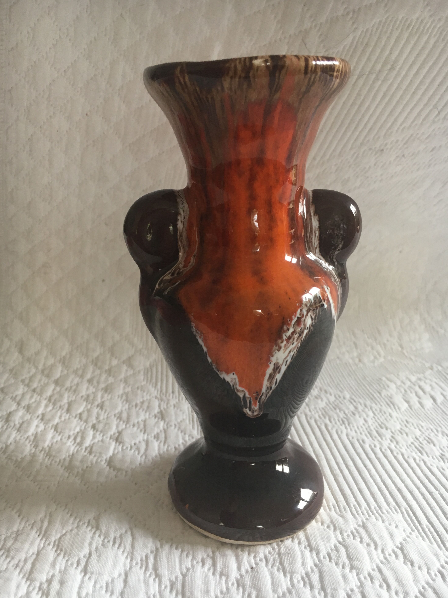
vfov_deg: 60.0
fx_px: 518
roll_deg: +0.0
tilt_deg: -15.2
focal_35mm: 30
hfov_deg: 46.8
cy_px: 299
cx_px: 226
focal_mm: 4.15
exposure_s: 1/33
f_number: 2.2
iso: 50
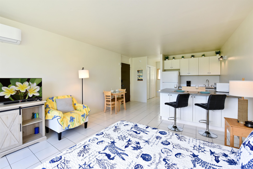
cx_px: 126
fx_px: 105
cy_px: 84
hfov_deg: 100.4
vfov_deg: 77.4
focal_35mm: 15
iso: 2500
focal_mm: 15
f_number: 16
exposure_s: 1/60
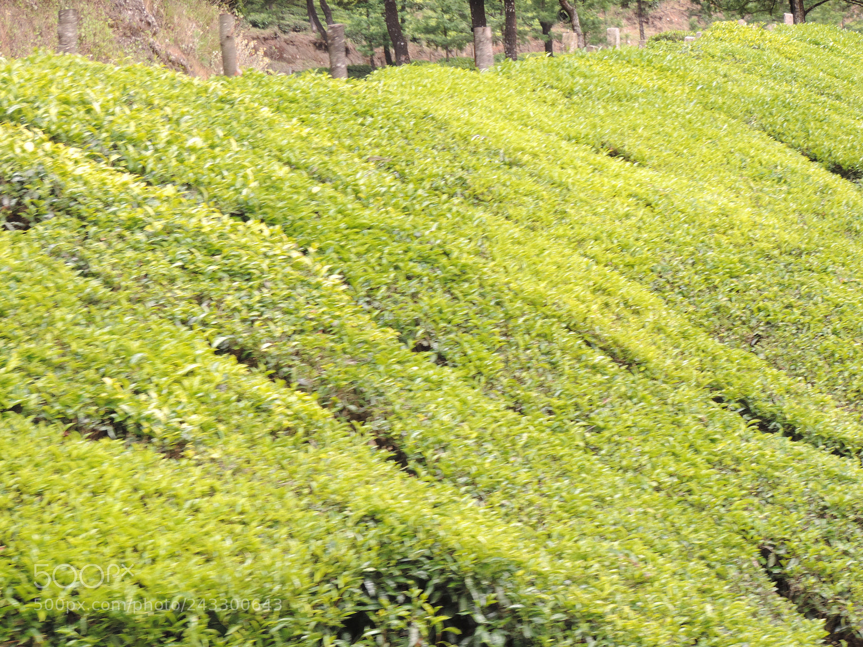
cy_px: 324
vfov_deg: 11.0
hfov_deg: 14.6
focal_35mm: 135
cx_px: 432
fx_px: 3366
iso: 80
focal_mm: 24
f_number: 4.3
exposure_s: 1/250
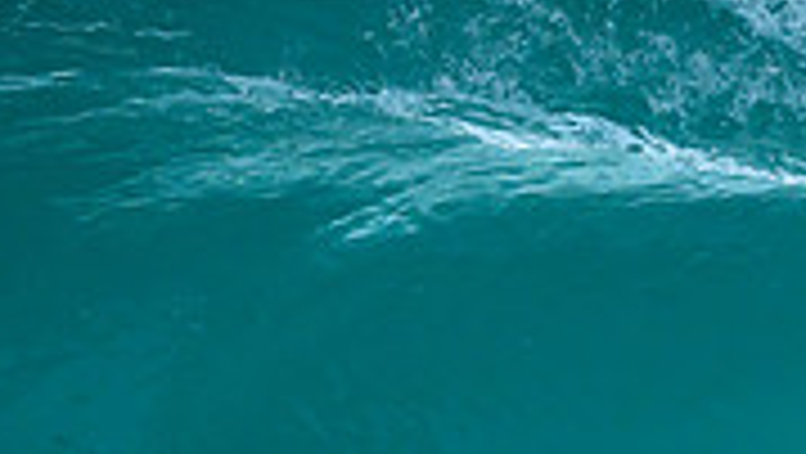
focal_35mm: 3724
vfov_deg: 0.3
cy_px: 509
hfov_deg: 0.6
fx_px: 79648
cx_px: 1302
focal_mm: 800
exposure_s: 1/2000
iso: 800
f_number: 6.3
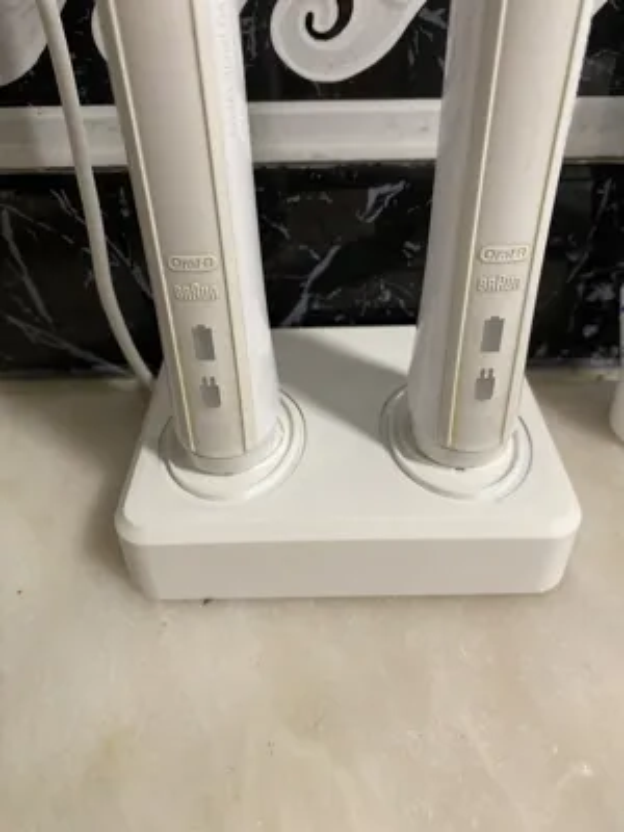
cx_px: 312
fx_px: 625
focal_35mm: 26
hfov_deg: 53.1
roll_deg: +2.7
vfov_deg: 67.3
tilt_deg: -38.2
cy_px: 416
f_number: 1.8
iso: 250
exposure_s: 1/50
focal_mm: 4.25
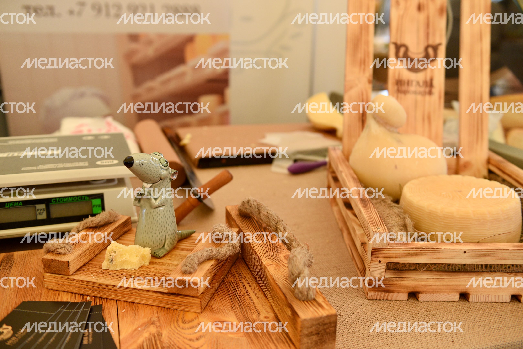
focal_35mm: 36
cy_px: 174
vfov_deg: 36.9
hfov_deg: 53.1
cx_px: 262
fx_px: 523
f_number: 4
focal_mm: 36
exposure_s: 1/800
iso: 640
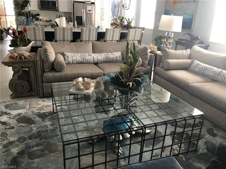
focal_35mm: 28
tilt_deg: -21.4
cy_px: 84
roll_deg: -2.8
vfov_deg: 49.7
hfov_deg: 63.4
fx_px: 183
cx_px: 113
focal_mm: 3.99
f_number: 1.8
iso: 50
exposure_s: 1/15
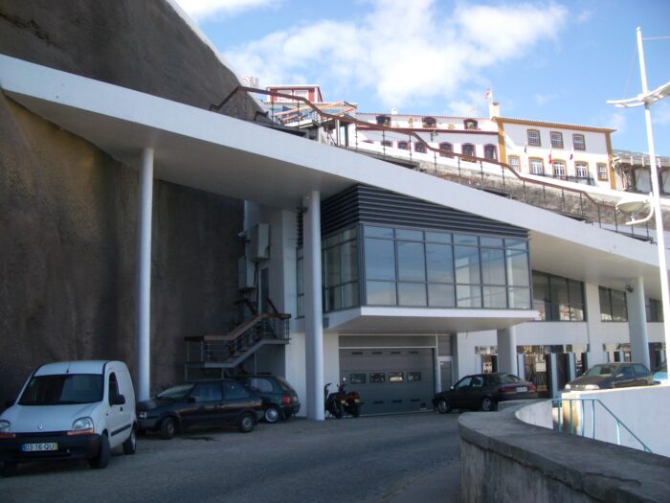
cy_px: 252
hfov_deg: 52.6
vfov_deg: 40.7
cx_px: 335
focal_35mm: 35
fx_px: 677
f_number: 4.3
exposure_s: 1/200
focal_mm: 5.8
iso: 50
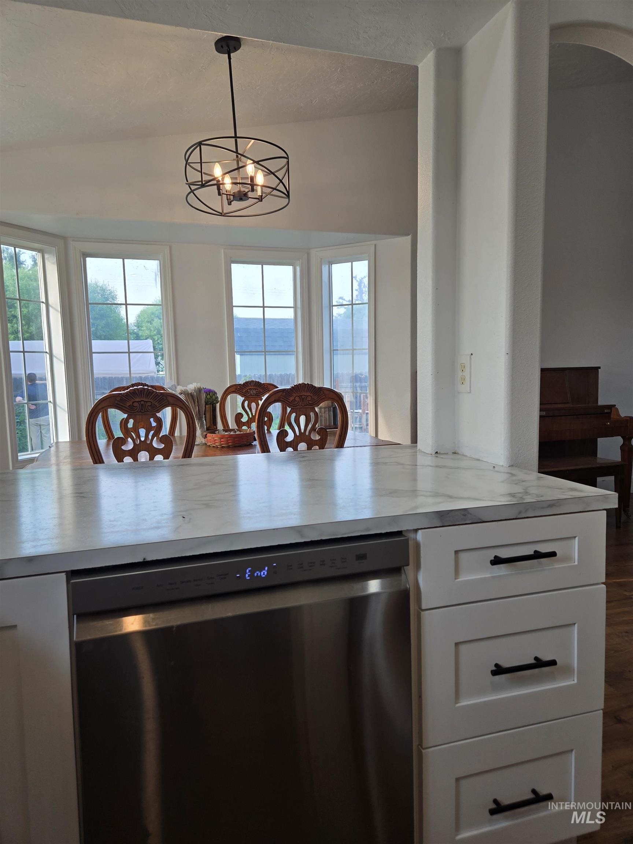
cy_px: 422
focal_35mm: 23
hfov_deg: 58.9
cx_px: 316
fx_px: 561
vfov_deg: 73.9
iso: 25
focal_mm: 5.4
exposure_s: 1/169
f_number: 1.8
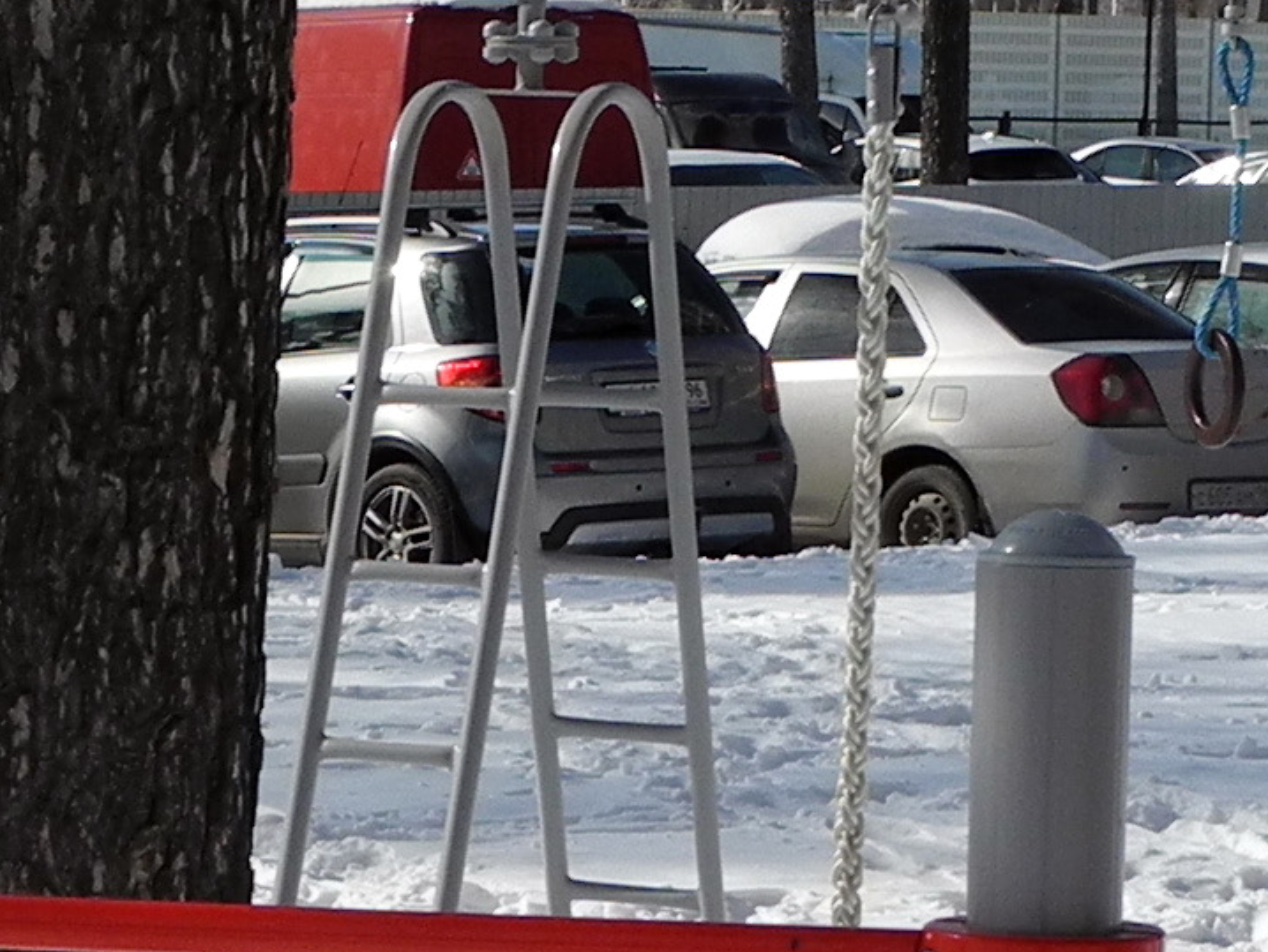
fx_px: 7072
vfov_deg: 7.7
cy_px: 846
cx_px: -473
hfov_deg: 10.0
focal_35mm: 193
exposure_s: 1/1400
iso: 100
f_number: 4
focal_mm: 8.1
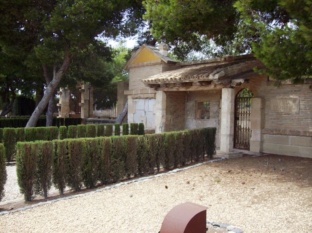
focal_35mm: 36
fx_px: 324
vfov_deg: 39.6
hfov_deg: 51.4
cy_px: 116
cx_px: 156
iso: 80
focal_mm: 6
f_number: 2.7
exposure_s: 1/651
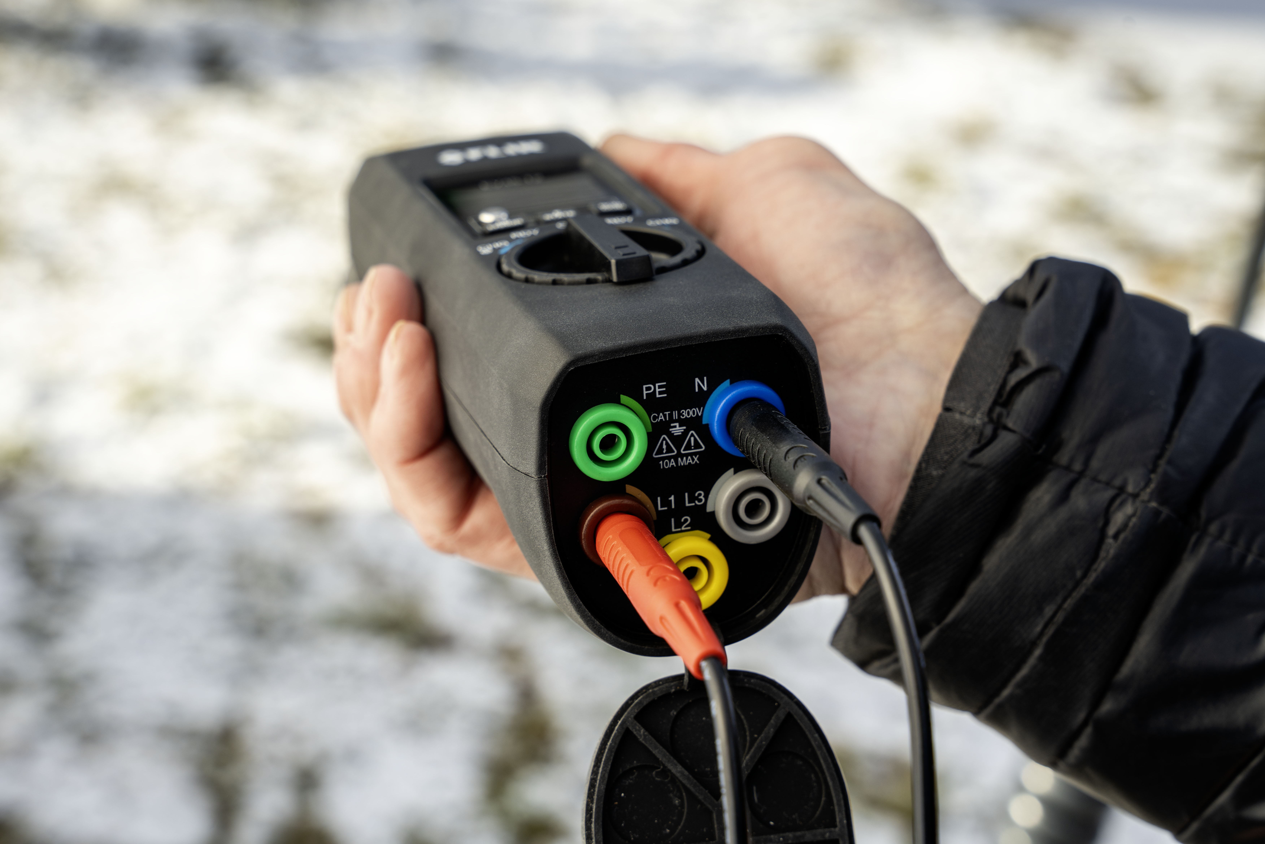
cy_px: 422
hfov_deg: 29.8
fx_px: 2375
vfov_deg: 20.1
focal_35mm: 68
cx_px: 632
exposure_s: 1/160
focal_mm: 67.6
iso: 100
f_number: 8
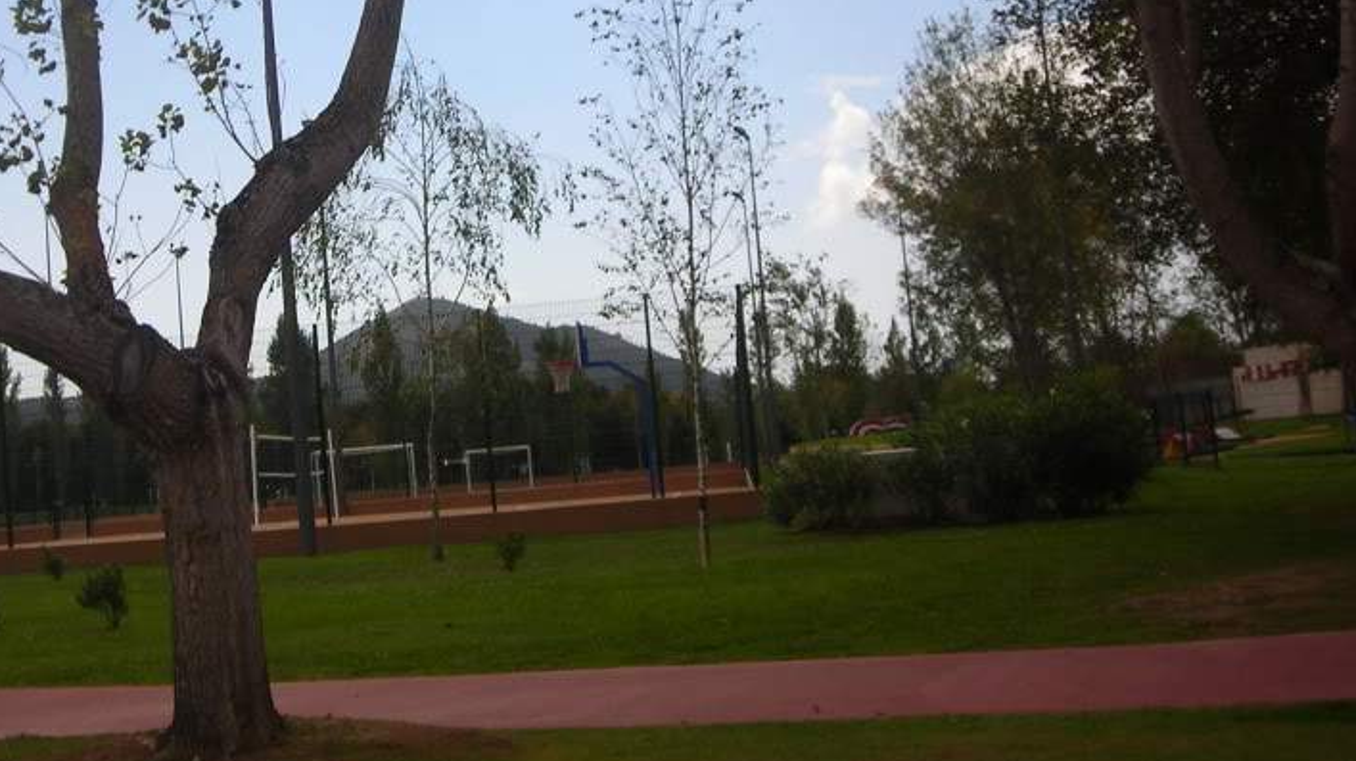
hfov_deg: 34.6
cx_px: 451
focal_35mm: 60
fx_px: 2156
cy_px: 84
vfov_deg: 19.7
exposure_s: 1/231
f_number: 6.4
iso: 50
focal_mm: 6.3
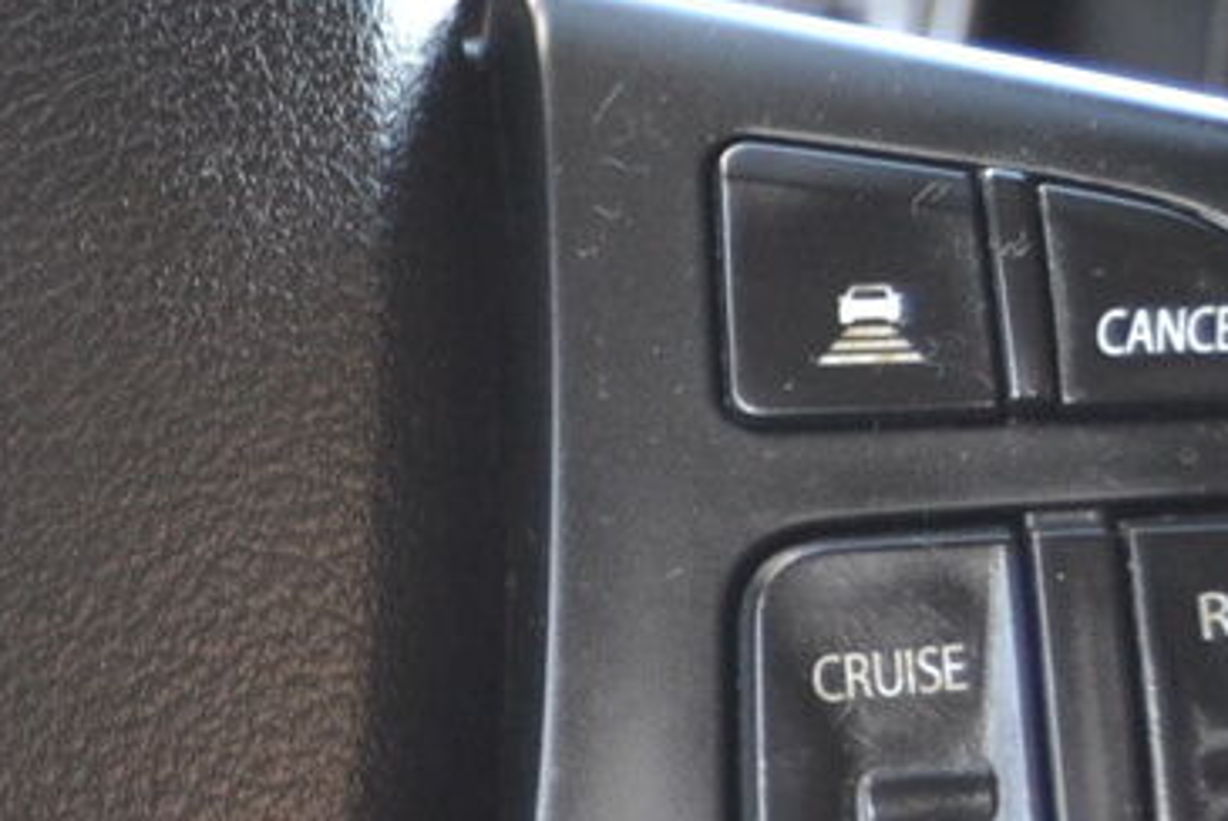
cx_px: -895
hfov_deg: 9.6
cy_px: 448
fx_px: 6998
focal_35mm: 205
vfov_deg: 6.7
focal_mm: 26
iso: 400
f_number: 4
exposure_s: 1/60
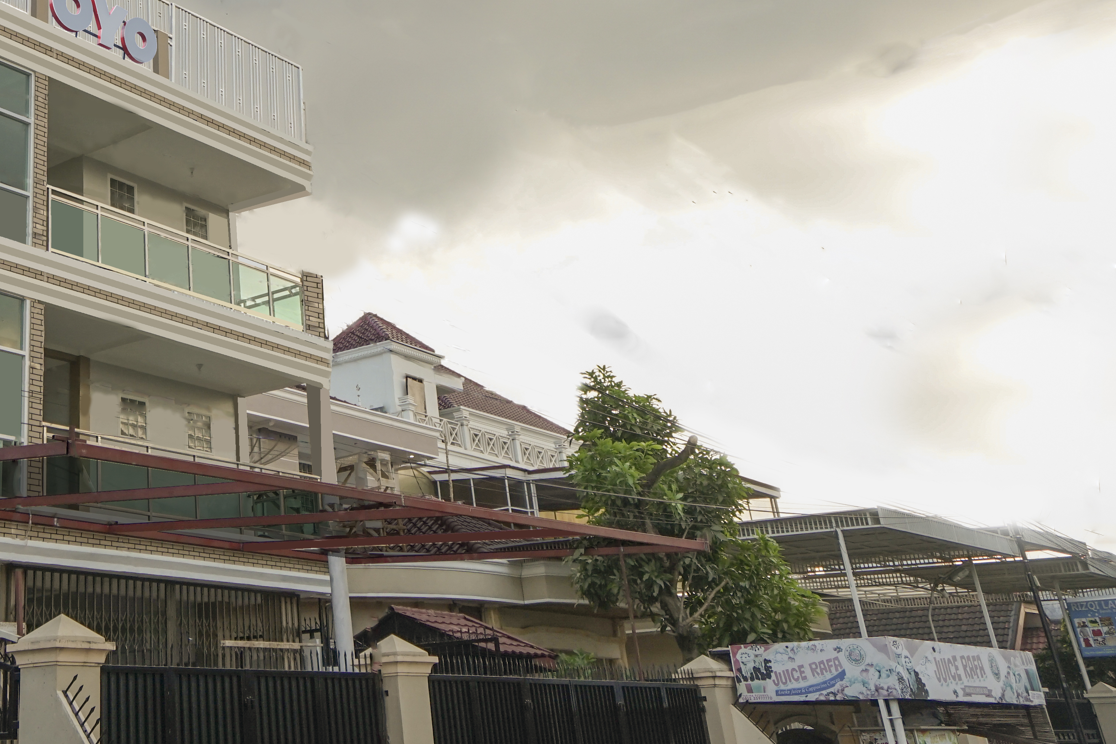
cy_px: 22
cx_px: 185
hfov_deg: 42.0
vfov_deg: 28.8
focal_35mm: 44
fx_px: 1364
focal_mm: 22
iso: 500
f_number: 4
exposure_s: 1/1000
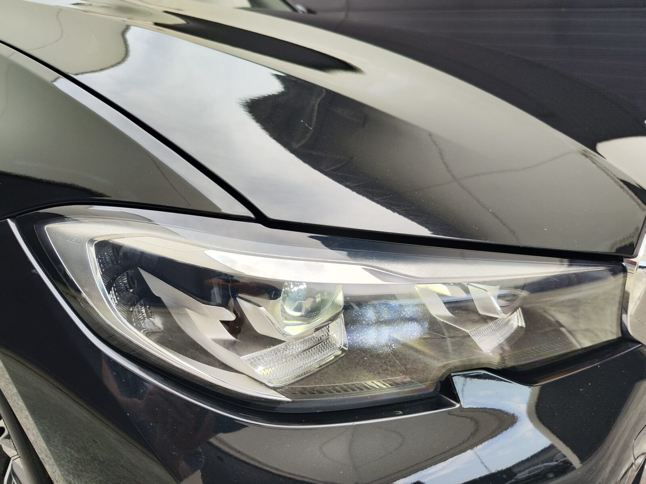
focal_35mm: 23
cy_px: 242
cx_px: 323
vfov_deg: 58.9
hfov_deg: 73.9
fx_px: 429
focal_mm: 7.01
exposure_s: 1/240
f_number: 1.69
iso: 57
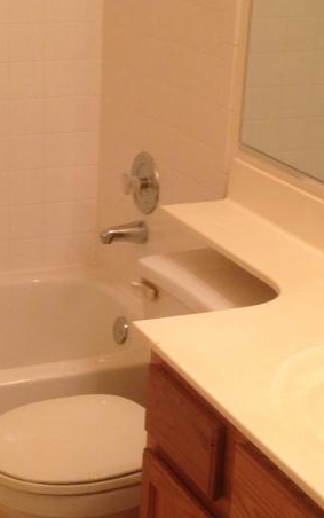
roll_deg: -4.2
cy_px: 278
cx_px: 87
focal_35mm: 84
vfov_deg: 24.6
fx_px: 1185
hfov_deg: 15.5
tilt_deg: -21.7
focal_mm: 4.28
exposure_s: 1/20
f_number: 2.4
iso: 64
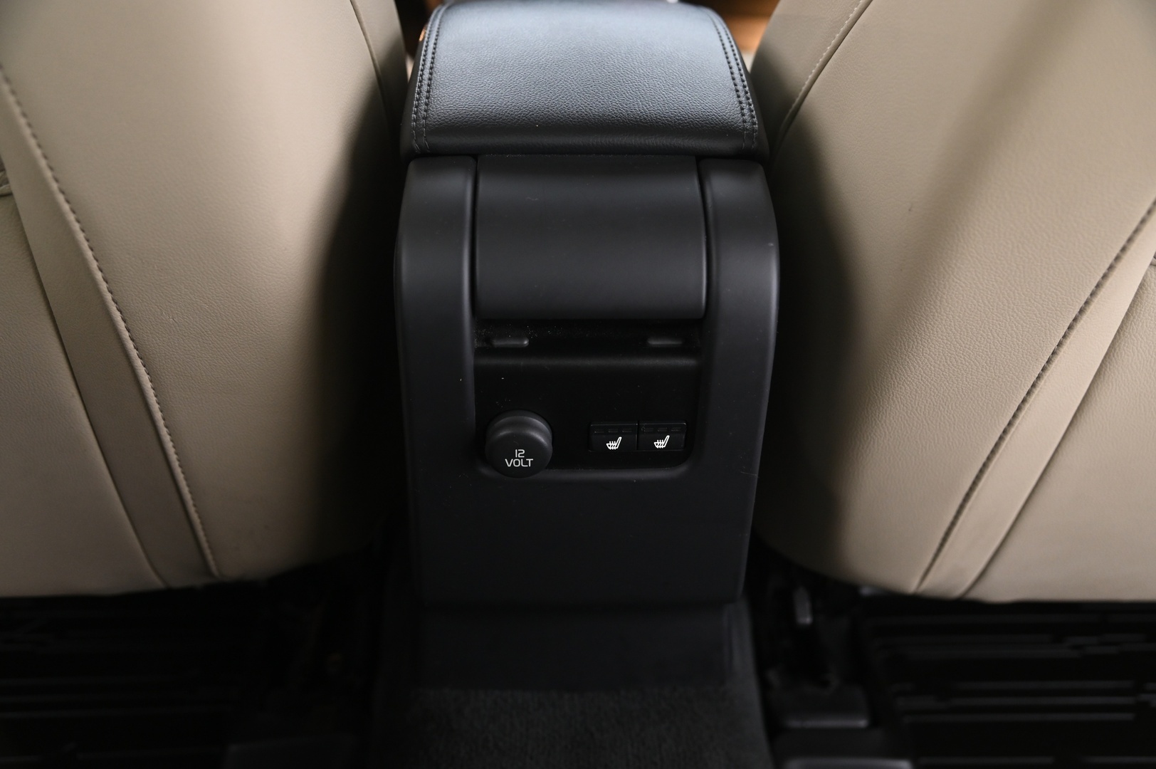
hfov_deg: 54.5
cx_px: 578
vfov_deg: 37.8
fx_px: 1123
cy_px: 384
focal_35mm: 35
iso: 2000
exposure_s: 1/10
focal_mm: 35
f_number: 4
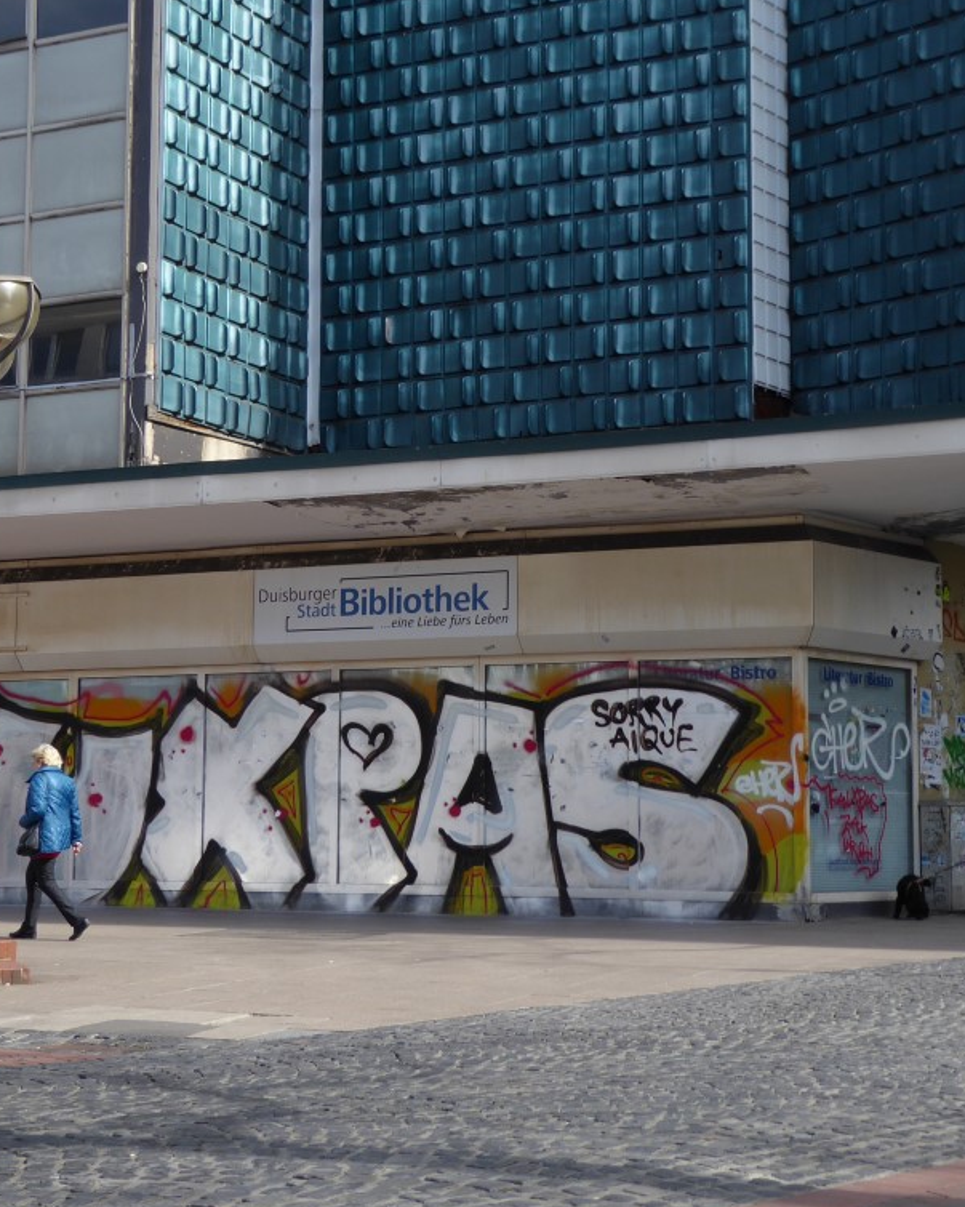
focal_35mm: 53
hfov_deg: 28.6
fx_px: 1893
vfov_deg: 35.4
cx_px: 437
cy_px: 610
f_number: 3.8
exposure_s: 1/320
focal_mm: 7.2
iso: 80
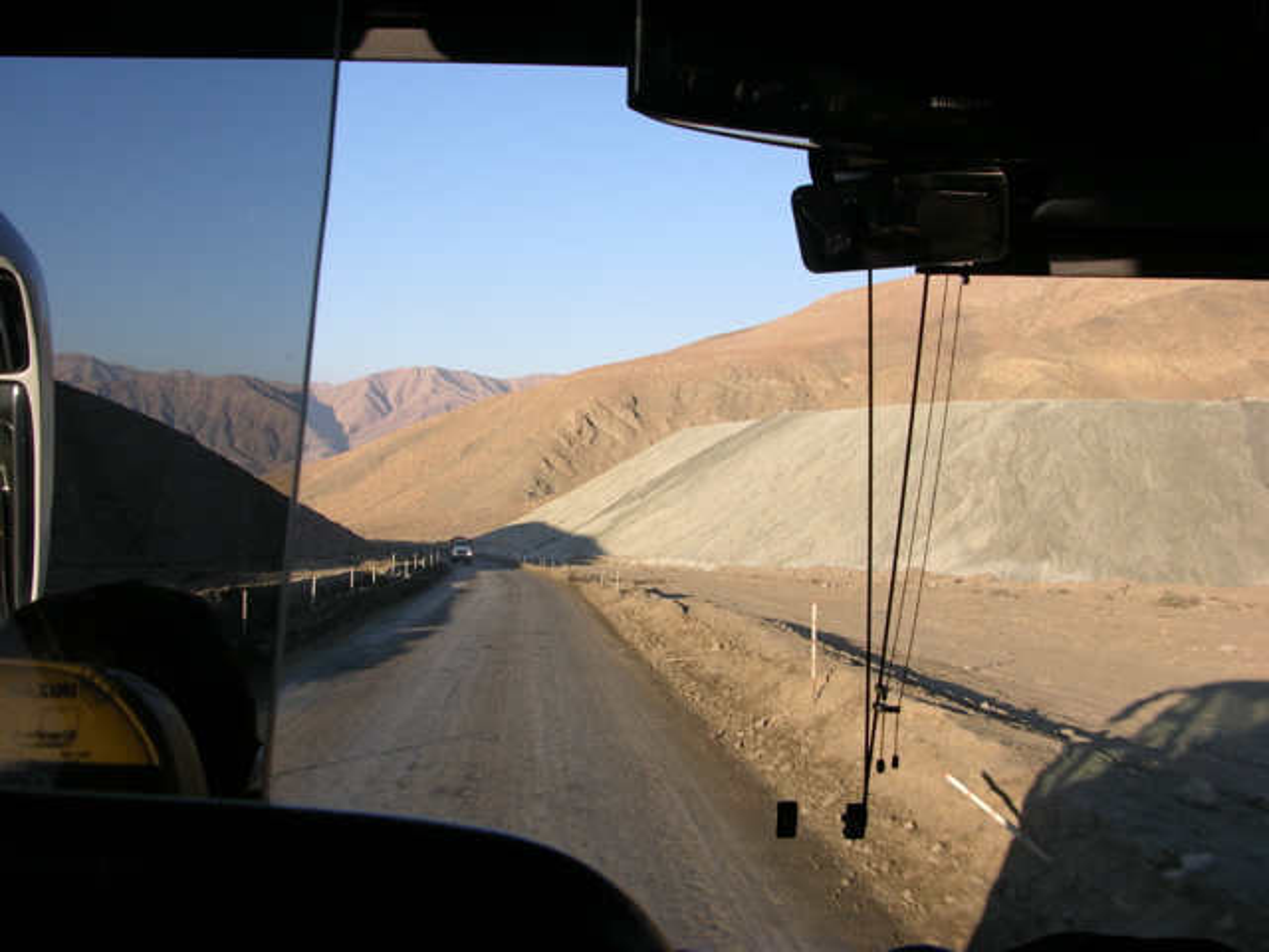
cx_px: 634
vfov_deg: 40.7
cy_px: 476
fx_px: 1283
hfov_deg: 52.6
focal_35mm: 35
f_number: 5
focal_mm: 8.9
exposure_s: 1/141
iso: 50
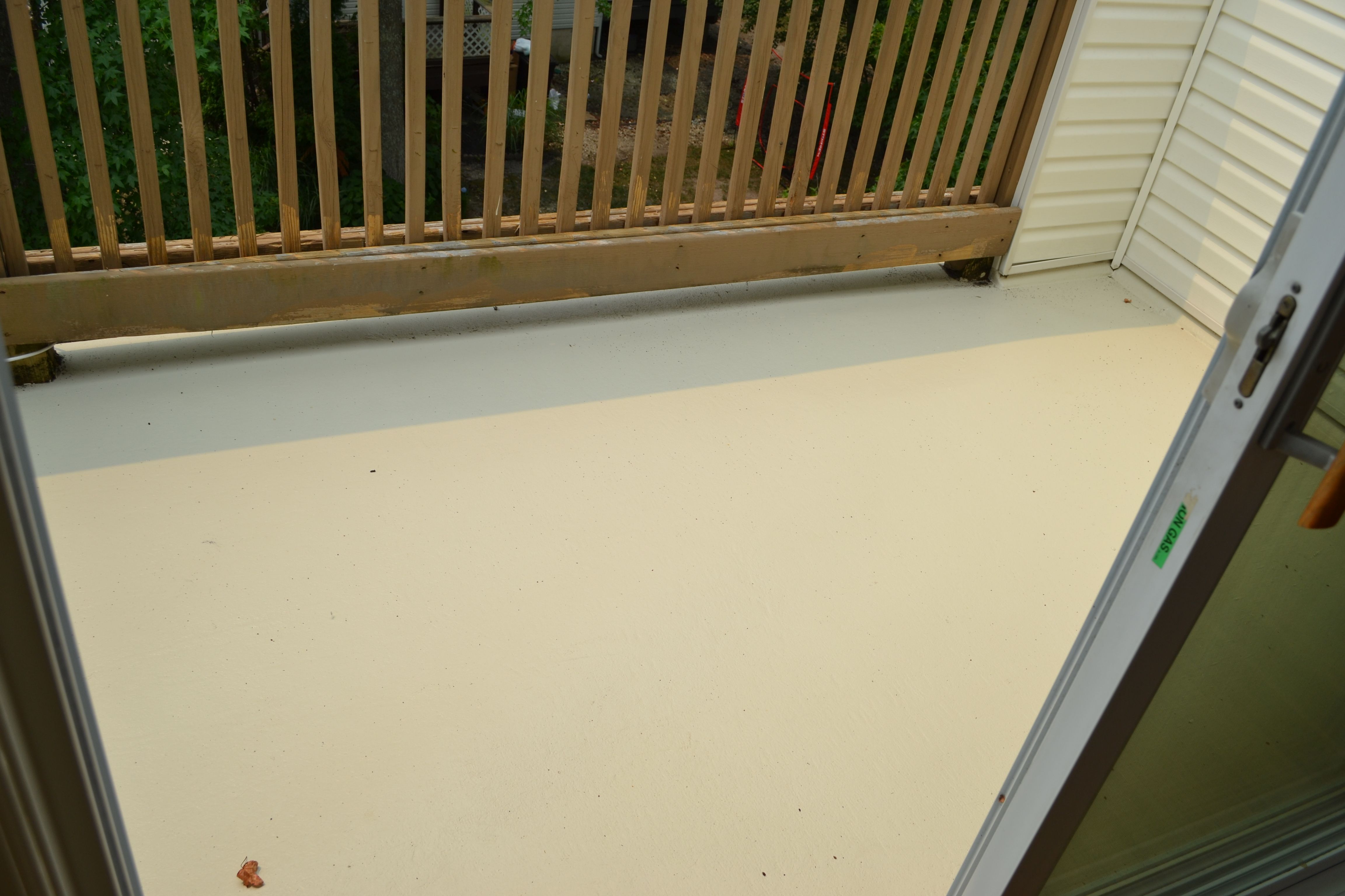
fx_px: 1121
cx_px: 672
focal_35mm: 30
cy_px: 448
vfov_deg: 43.6
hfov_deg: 61.9
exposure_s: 1/250
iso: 100
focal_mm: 20
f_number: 8
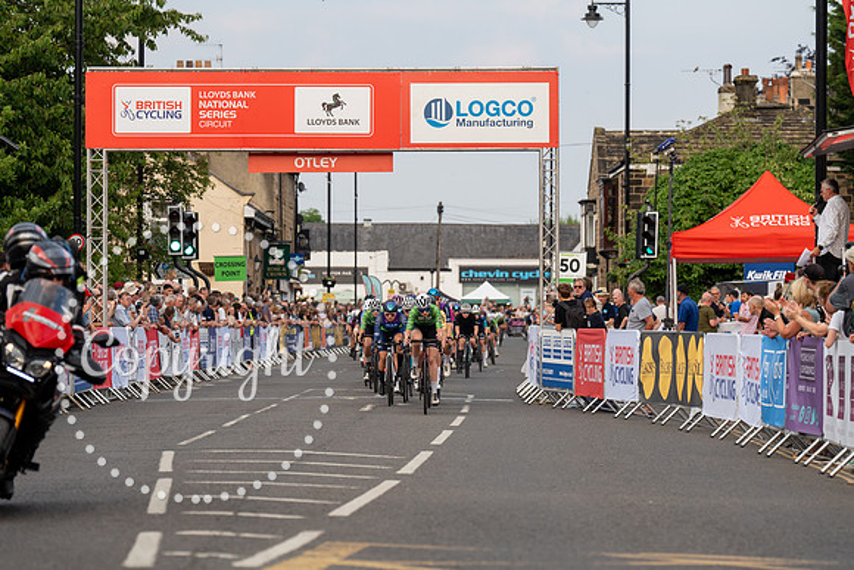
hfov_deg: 14.2
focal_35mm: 144
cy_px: 285
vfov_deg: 9.5
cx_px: 427
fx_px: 3417
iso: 500
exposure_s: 1/1000
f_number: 4.5
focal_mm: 144
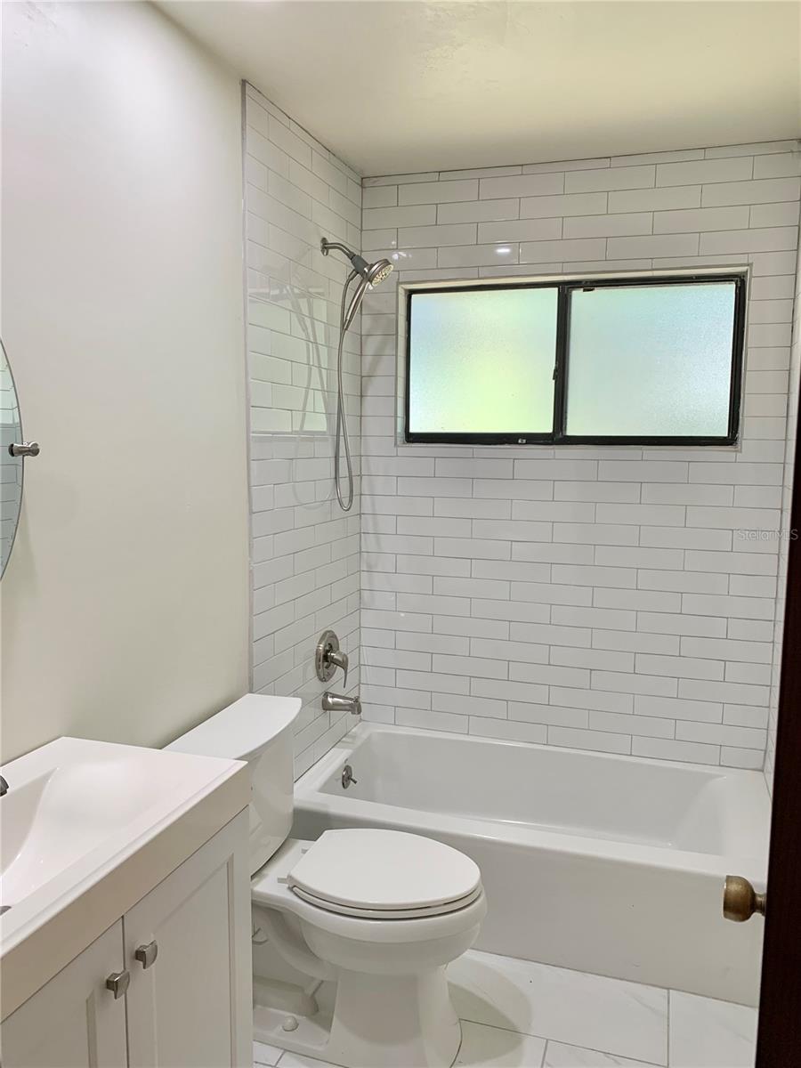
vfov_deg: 67.3
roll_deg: -0.8
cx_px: 400
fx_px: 802
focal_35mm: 26
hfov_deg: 53.1
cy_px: 534
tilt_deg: -5.6
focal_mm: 4.25
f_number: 1.8
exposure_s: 1/120
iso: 64
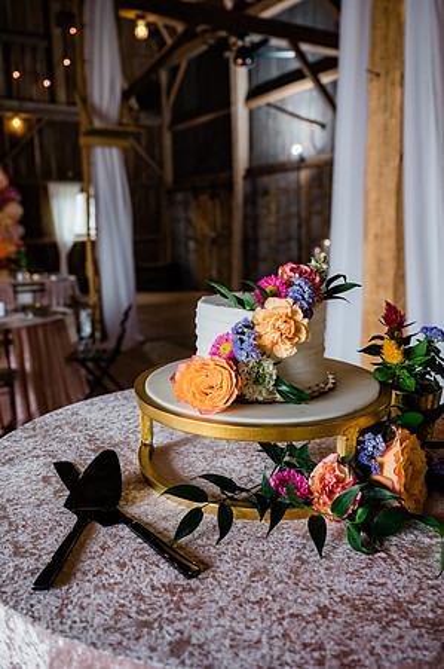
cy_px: 334
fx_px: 575
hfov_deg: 42.2
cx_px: 222
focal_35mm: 31
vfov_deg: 60.3
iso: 320
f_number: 4.5
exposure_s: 1/200
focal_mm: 31
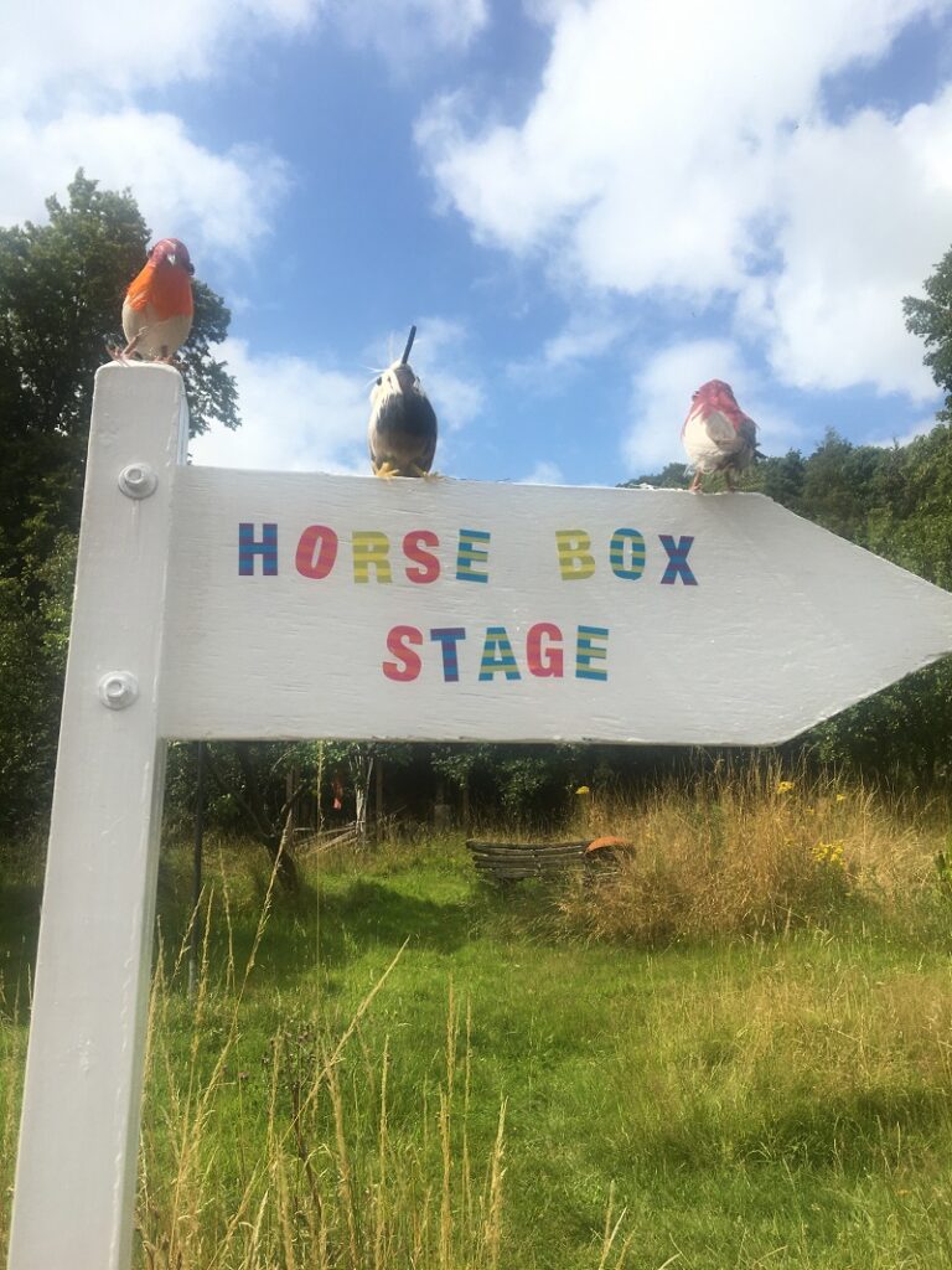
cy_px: 635
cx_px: 476
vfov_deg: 61.7
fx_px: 1063
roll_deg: +1.1
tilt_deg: +16.1
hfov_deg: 48.2
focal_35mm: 29
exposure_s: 1/1972
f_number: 2.2
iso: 25
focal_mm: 4.15
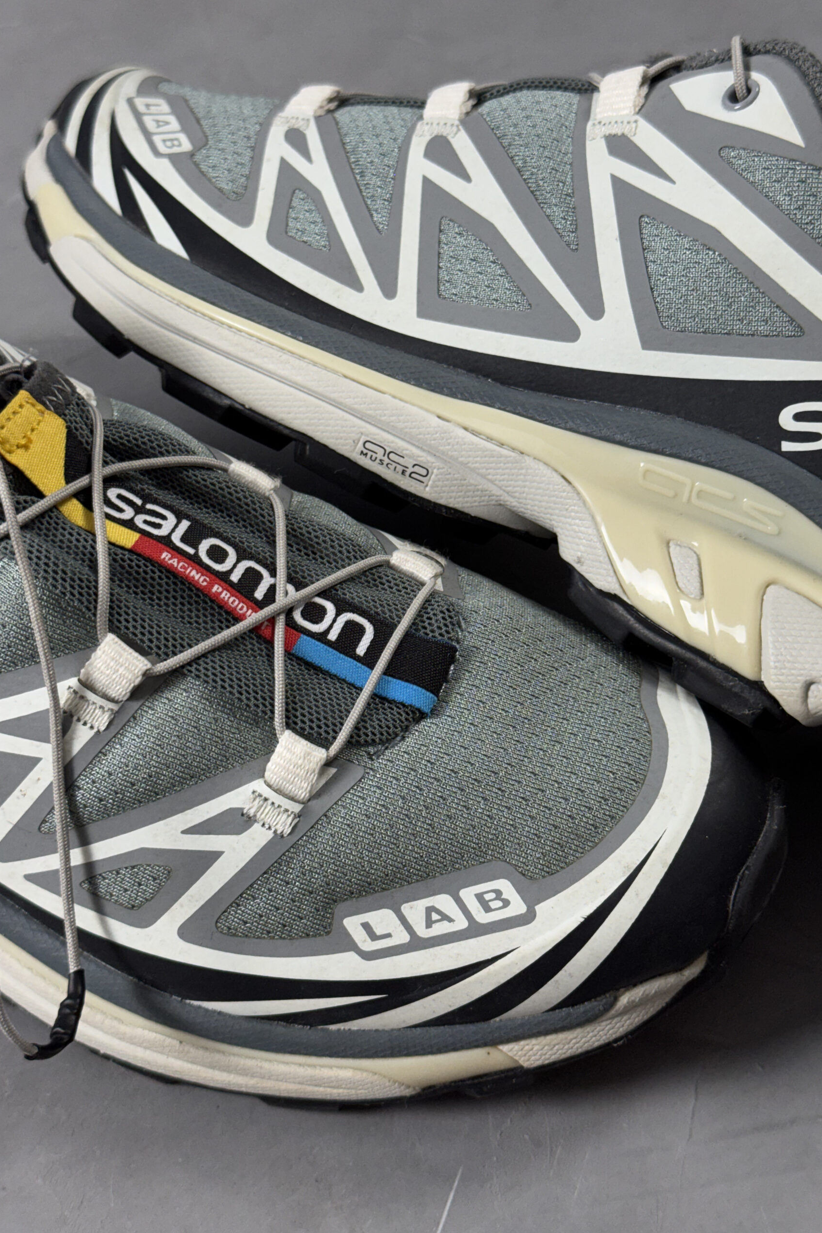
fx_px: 1712
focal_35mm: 50
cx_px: 441
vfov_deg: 39.6
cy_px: 616
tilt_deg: -46.9
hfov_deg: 27.0
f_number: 1.78
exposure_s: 1/60
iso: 80
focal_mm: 6.76
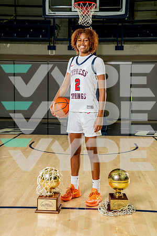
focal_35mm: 52
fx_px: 340
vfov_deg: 38.2
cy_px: 118
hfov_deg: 26.0
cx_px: 78
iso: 640
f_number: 7.1
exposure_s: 1/250
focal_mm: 52
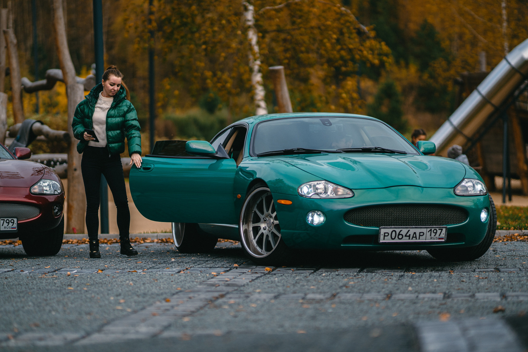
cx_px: 264
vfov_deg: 10.2
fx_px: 1980
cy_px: 176
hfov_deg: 15.2
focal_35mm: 135
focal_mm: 135
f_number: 1.8
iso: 125
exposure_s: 1/2500
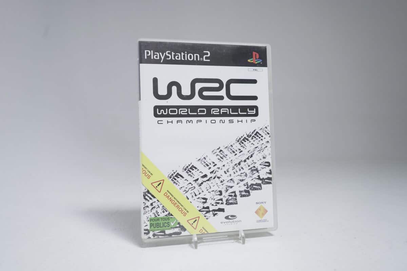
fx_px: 373
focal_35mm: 33
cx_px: 204
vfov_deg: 40.0
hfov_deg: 57.2
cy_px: 136
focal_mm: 33
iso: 640
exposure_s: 1/25
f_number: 5.6
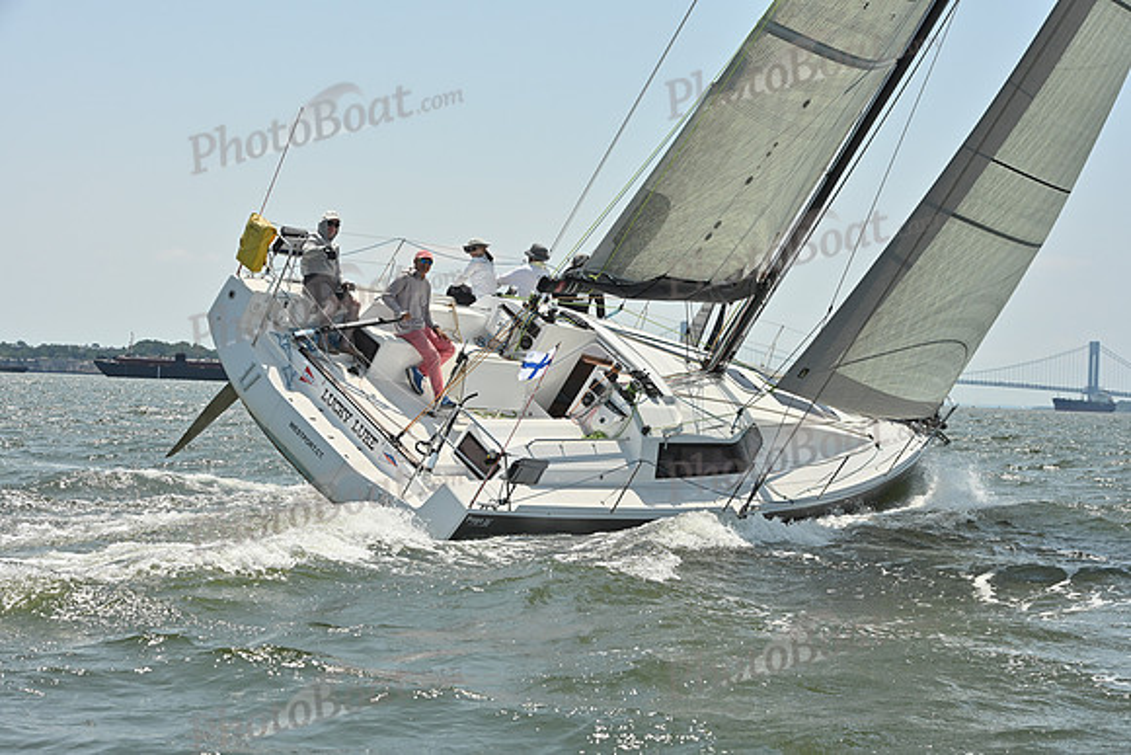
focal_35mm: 70
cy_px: 378
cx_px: 566
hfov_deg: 28.8
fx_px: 2200
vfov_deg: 19.5
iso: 320
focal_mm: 70
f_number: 10
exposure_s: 1/1250
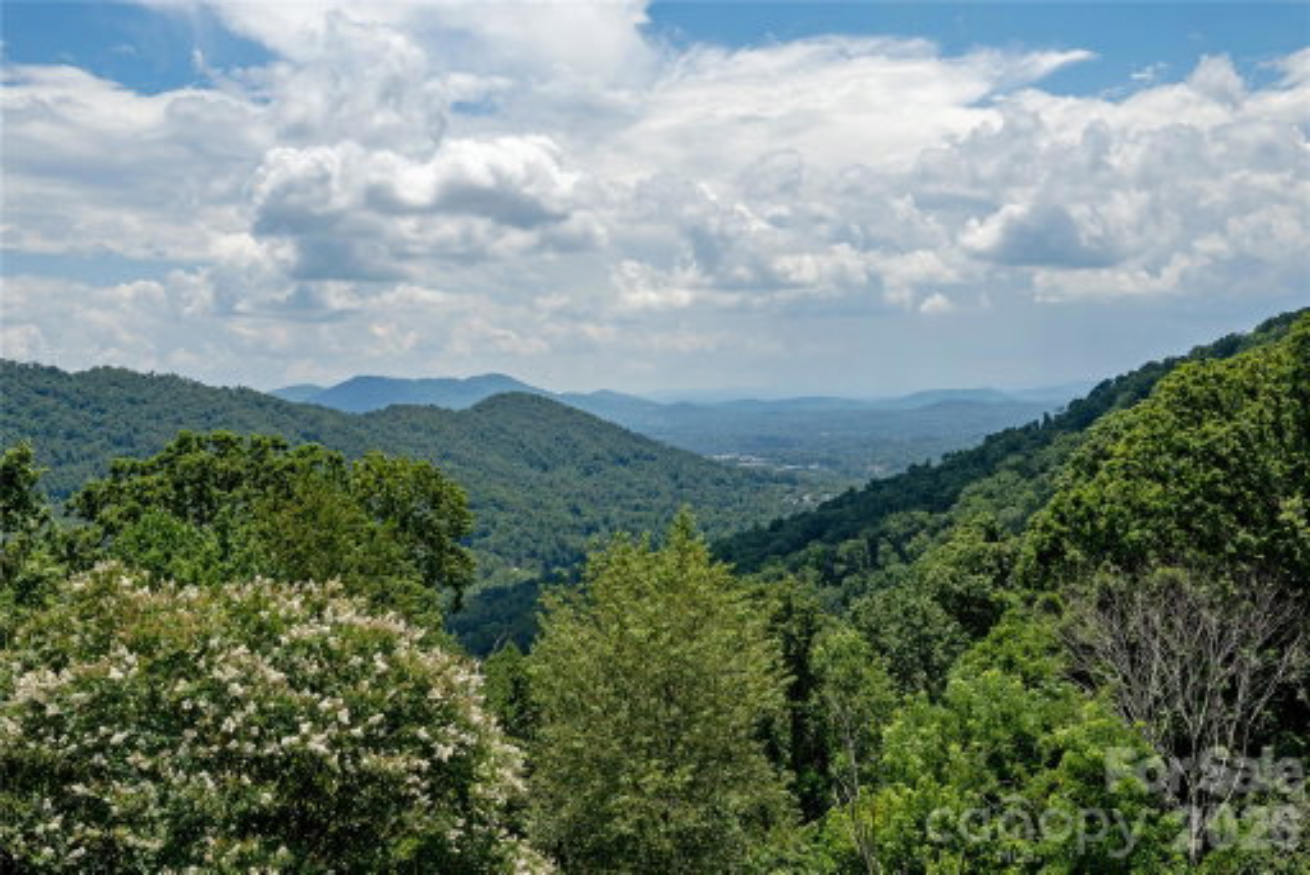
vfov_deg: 43.7
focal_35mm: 30
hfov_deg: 61.9
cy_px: 438
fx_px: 1092
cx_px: 655
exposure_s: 1/1600
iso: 320
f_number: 7.1
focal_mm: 30
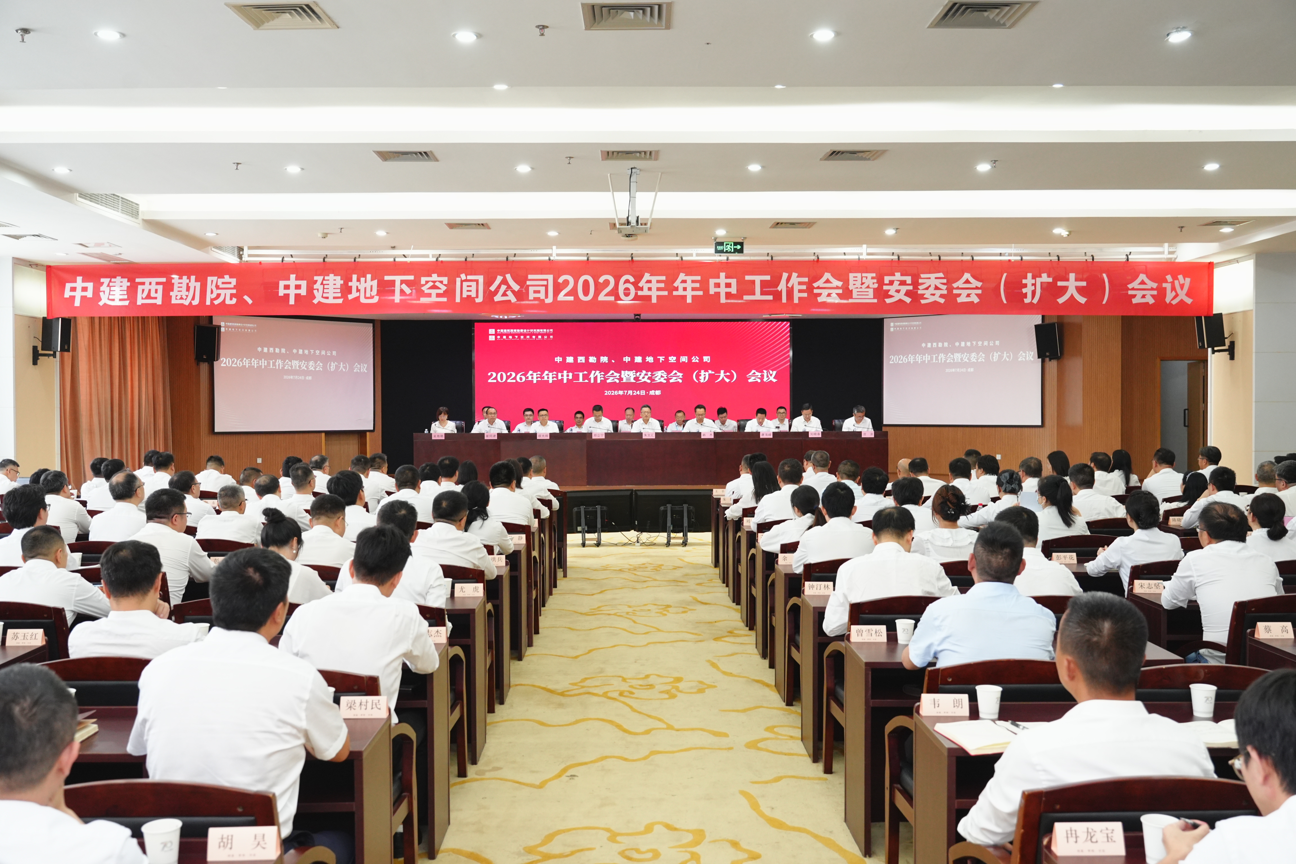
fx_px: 1224
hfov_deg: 55.8
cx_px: 648
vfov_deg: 38.9
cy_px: 432
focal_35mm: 34
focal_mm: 34
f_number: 5
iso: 2500
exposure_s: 1/125
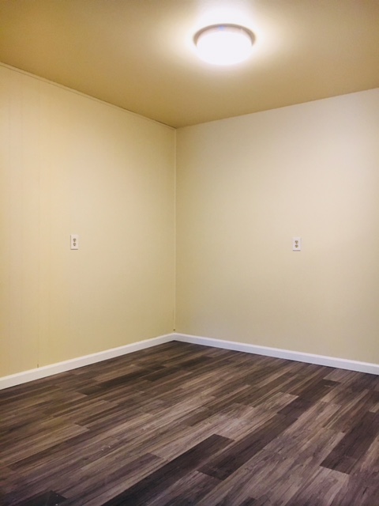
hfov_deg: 48.2
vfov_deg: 61.7
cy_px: 253
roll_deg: +0.1
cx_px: 190
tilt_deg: -1.3
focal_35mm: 29
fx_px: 423
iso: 125
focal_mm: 4.15
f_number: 2.2
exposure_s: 1/30
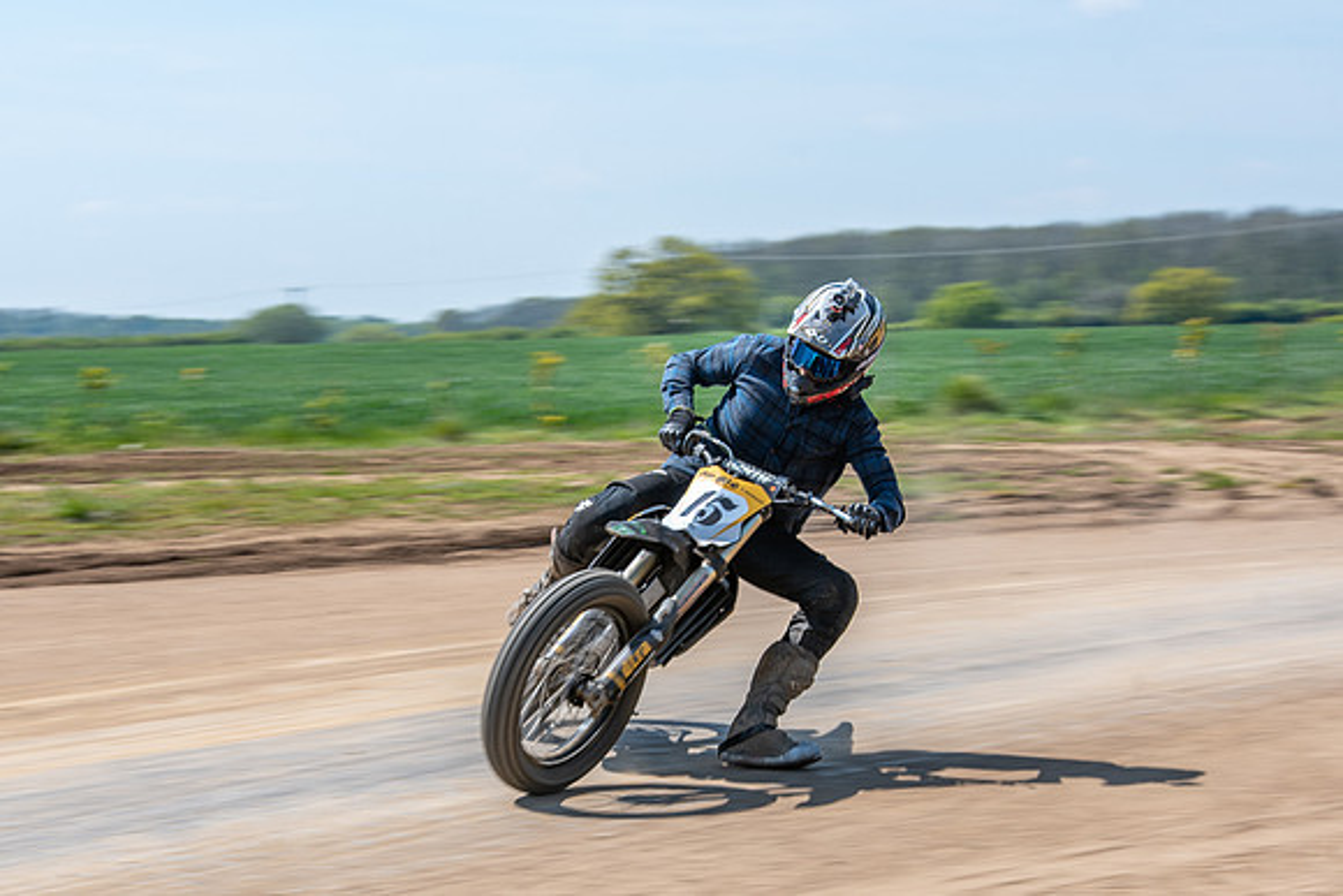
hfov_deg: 15.9
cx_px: 611
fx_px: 4819
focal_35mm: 129
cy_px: 591
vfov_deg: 10.6
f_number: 8
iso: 100
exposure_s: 1/125
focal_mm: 95
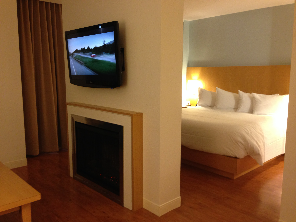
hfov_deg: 55.4
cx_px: 148
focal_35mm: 33
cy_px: 111
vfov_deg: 42.9
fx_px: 282
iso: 200
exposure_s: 1/20
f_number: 2.4
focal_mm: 4.12
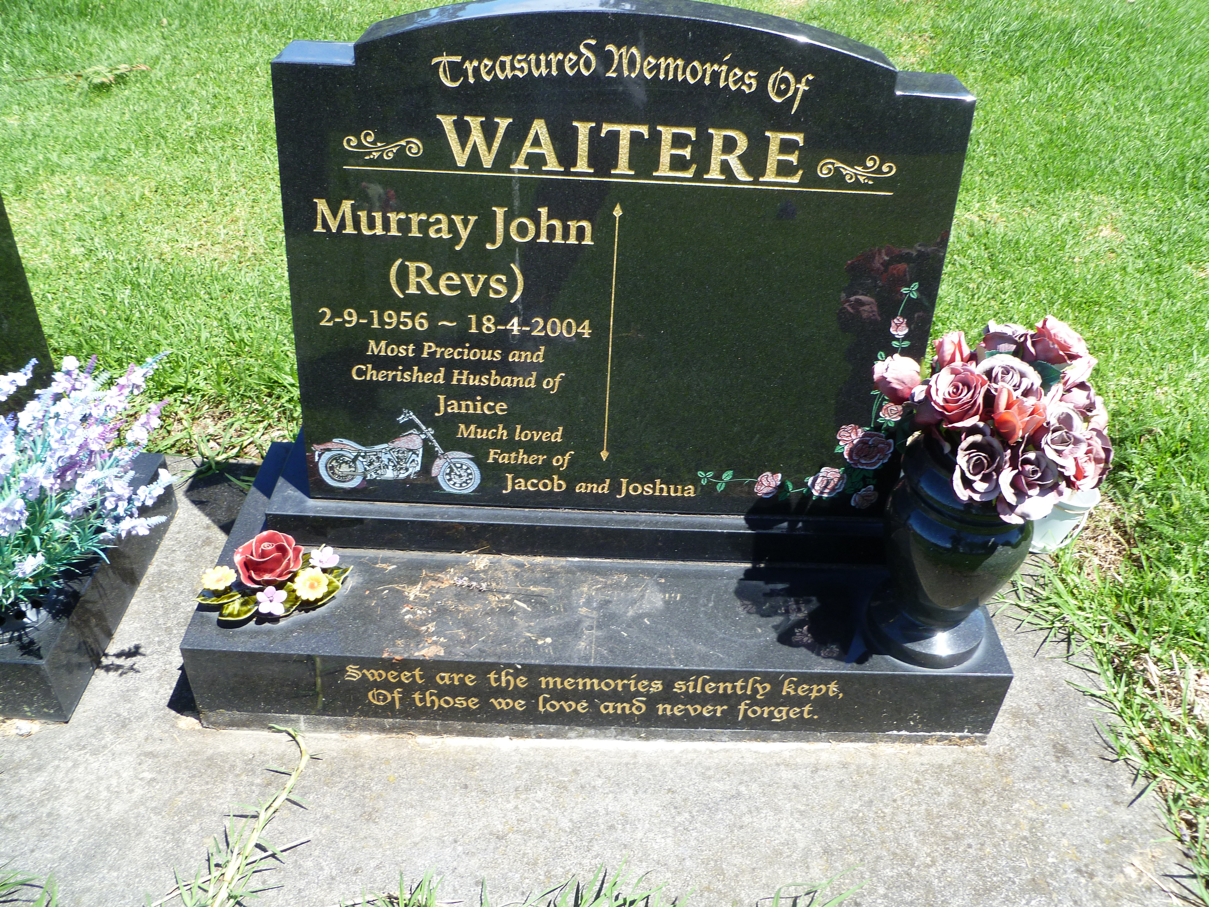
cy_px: 454
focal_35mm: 28
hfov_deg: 63.4
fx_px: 978
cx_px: 604
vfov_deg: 49.7
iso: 80
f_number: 3.3
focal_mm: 5
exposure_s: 1/320
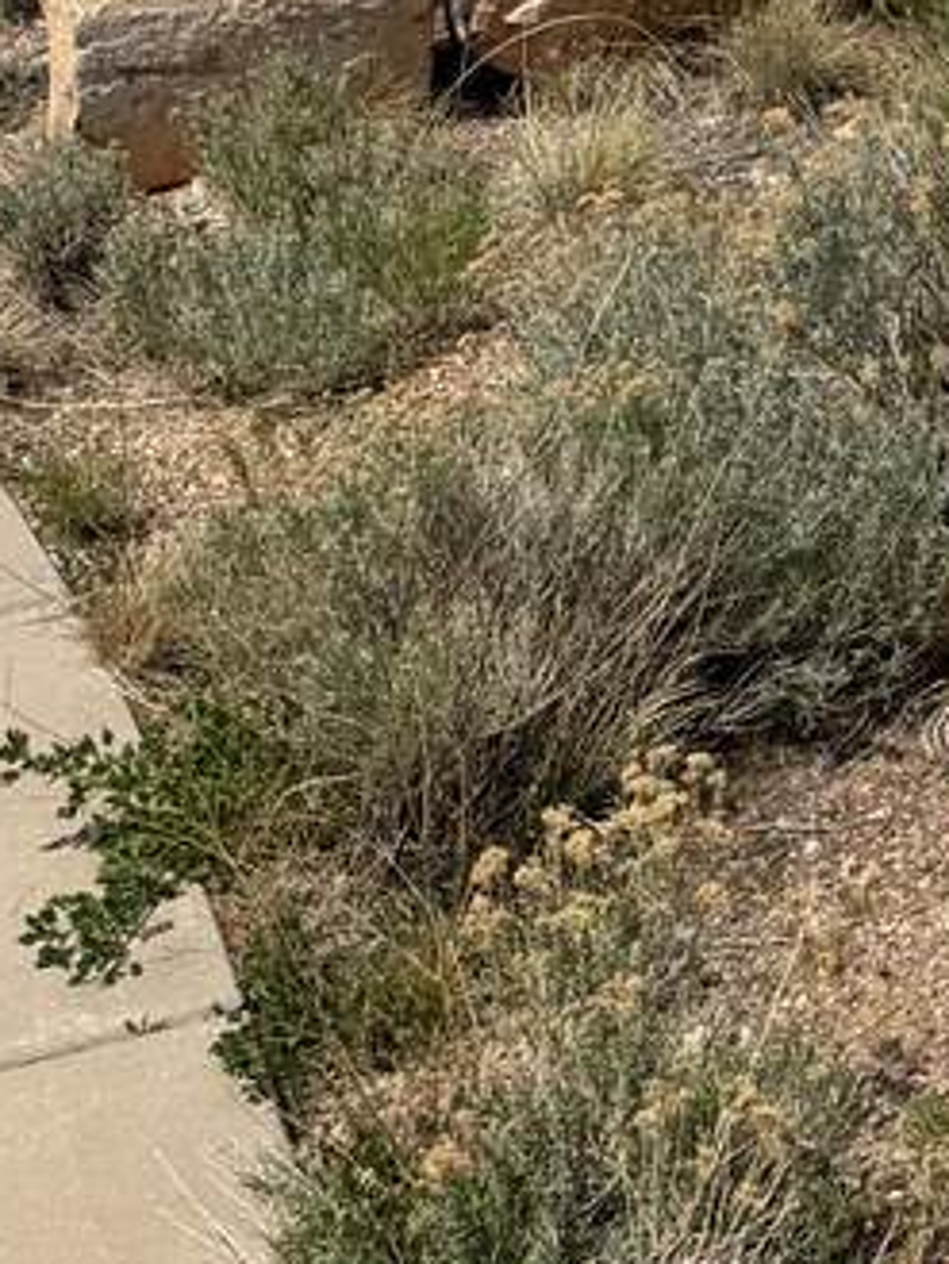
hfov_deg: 12.1
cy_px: -1203
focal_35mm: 112
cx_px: 1740
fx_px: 4091
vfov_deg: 14.7
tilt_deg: -5.5
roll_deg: -0.5
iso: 100
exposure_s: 1/11905
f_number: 1.78
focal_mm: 6.76
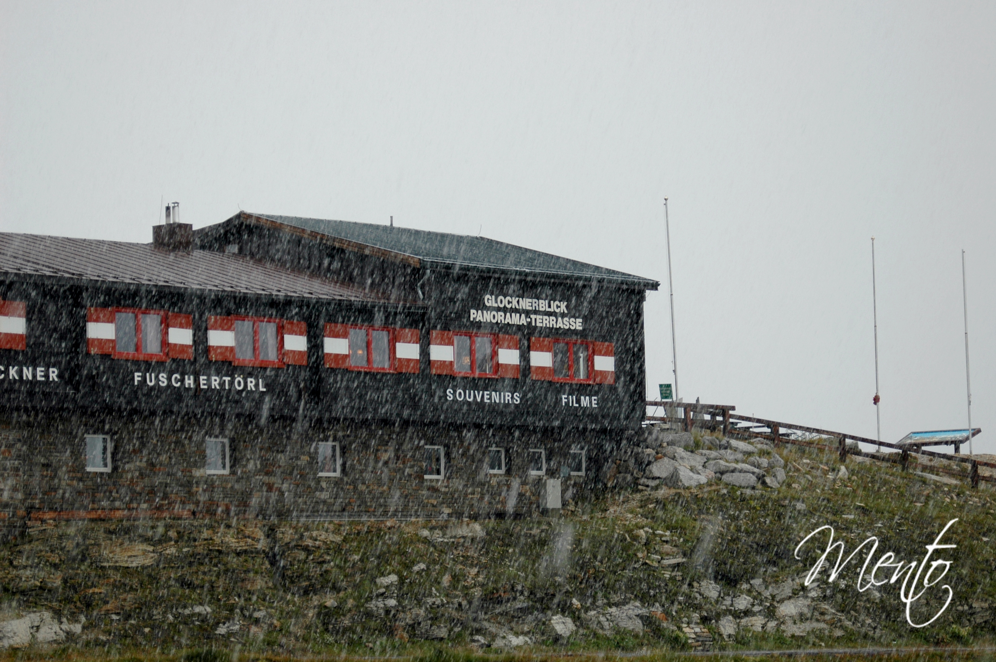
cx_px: 498
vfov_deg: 11.4
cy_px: 331
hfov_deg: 17.1
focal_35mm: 120
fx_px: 3317
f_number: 5.6
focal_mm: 80
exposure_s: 1/100
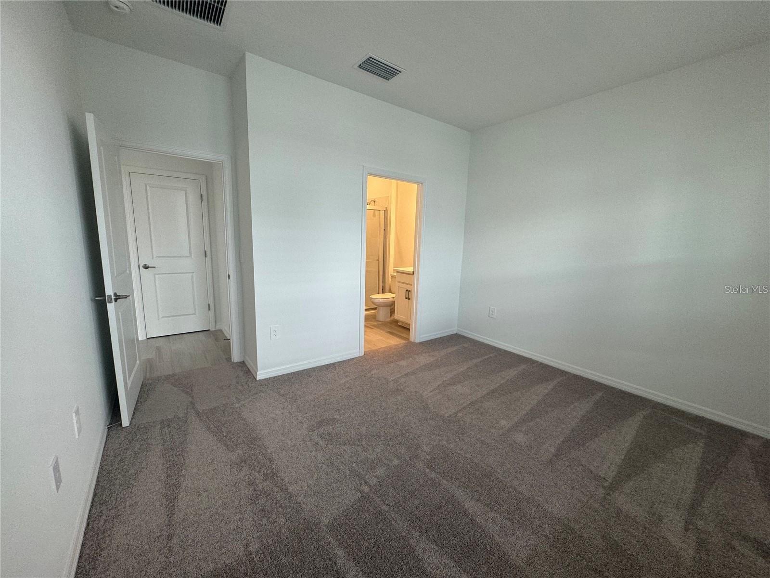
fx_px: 311
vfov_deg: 85.7
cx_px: 385
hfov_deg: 102.1
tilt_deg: -10.0
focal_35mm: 14
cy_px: 289
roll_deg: -2.0
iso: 125
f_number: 2.2
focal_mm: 2.22
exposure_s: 1/120
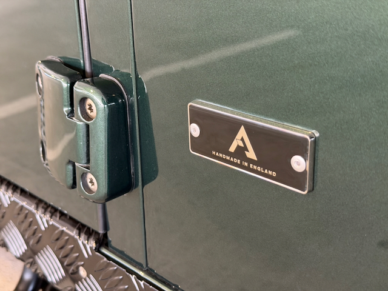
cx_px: 194
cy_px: 146
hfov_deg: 39.7
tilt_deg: -21.7
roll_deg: +2.0
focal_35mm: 48
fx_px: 538
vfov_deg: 30.3
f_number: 1.78
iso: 400
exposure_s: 1/40
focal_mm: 6.76
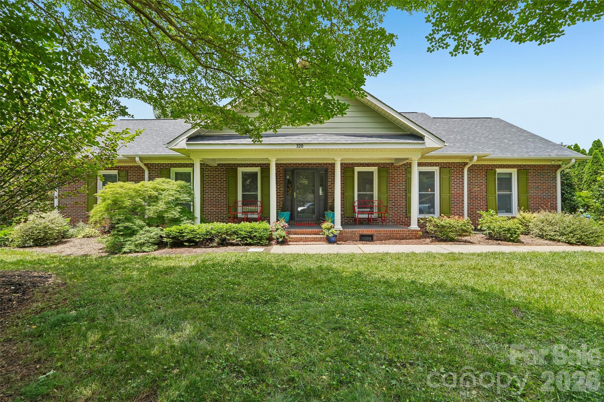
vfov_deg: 77.3
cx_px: 302
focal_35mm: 15
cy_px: 201
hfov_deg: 100.4
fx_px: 252
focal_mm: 10
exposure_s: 1/45
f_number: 8
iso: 100
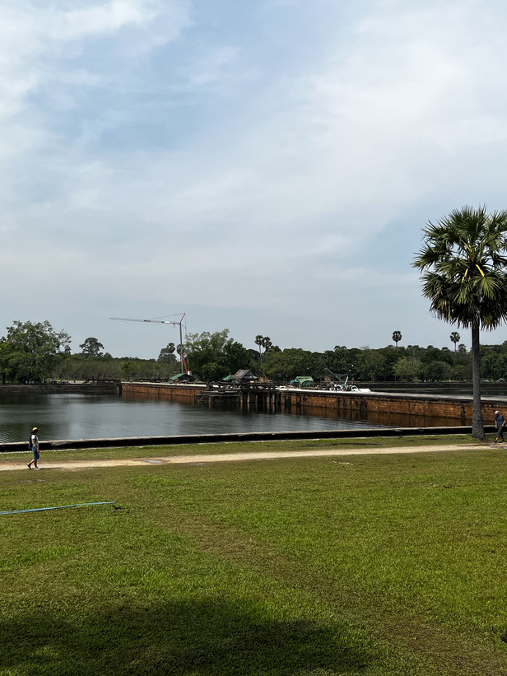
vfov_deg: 49.0
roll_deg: +0.0
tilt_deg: +1.9
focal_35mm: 38
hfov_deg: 37.6
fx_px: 742
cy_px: 347
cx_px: 200
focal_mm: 5.7
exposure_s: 1/5882
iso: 50
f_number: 1.5
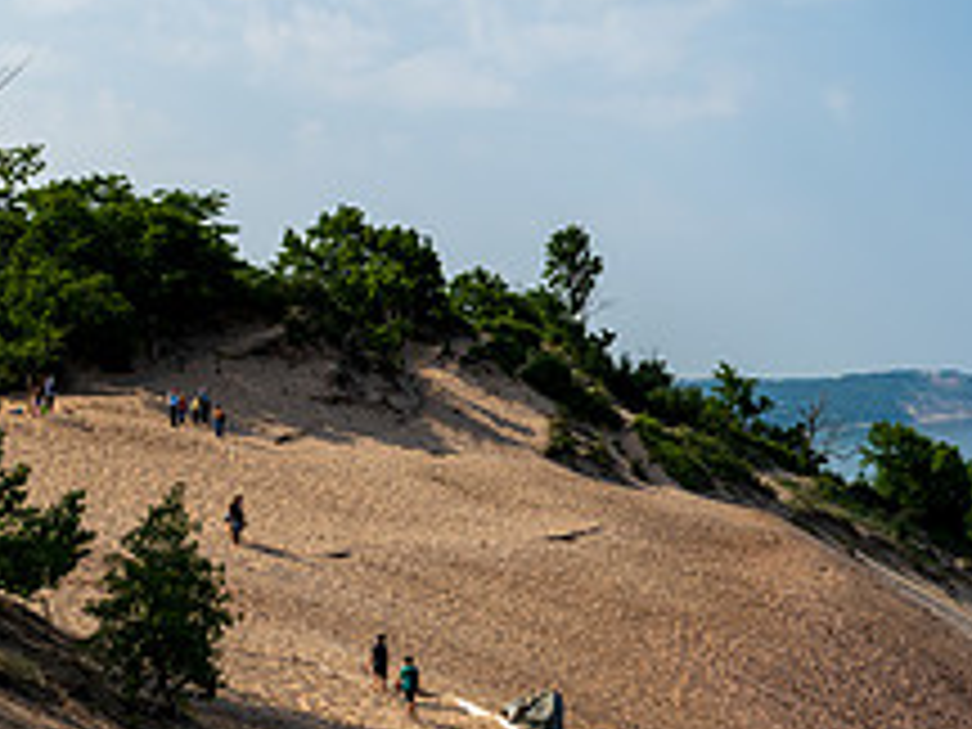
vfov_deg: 23.6
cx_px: 1008
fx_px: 1741
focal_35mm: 62
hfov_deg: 28.9
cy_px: 403
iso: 90
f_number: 10
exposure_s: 1/320
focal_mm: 24
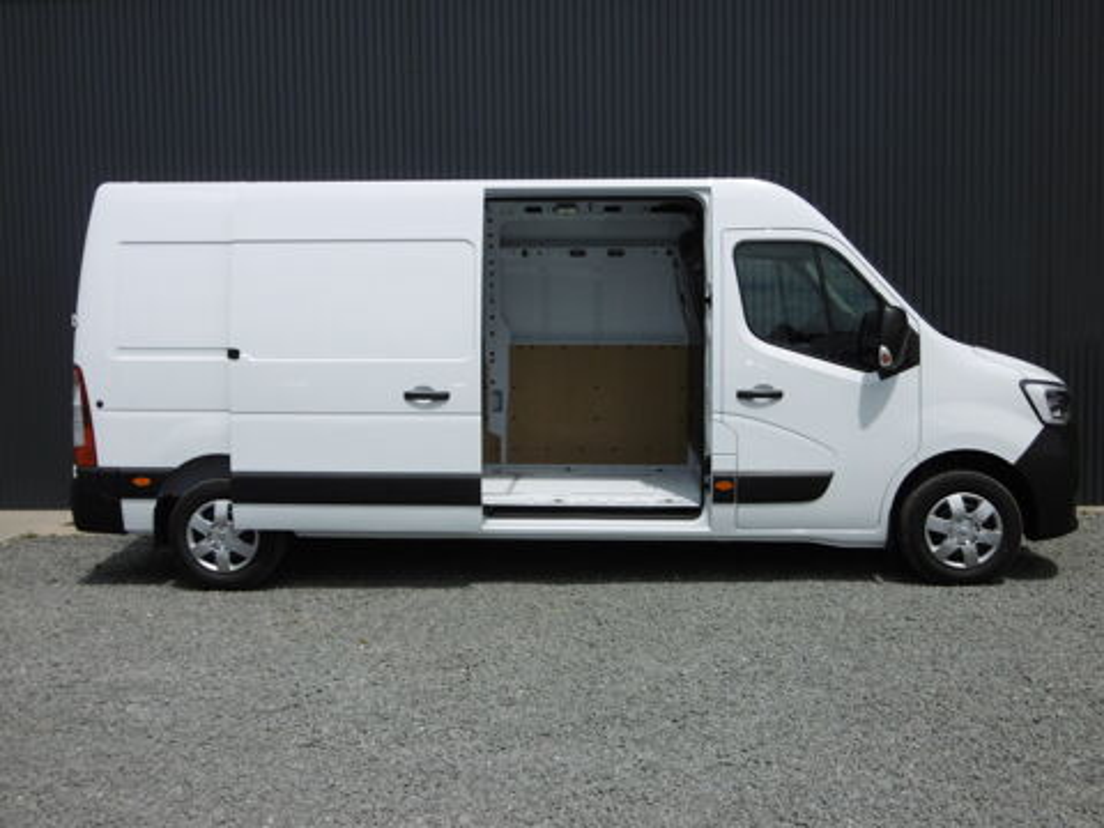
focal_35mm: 38
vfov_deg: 37.7
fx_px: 1212
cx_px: 552
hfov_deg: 49.0
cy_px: 414
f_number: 9.3
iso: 100
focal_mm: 6.8
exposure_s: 1/320
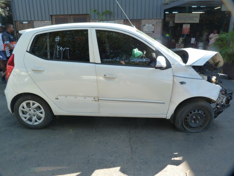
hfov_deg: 69.4
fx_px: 169
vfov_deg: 54.9
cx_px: 117
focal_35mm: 25
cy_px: 88
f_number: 3.6
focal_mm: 4.5
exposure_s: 1/100
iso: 125
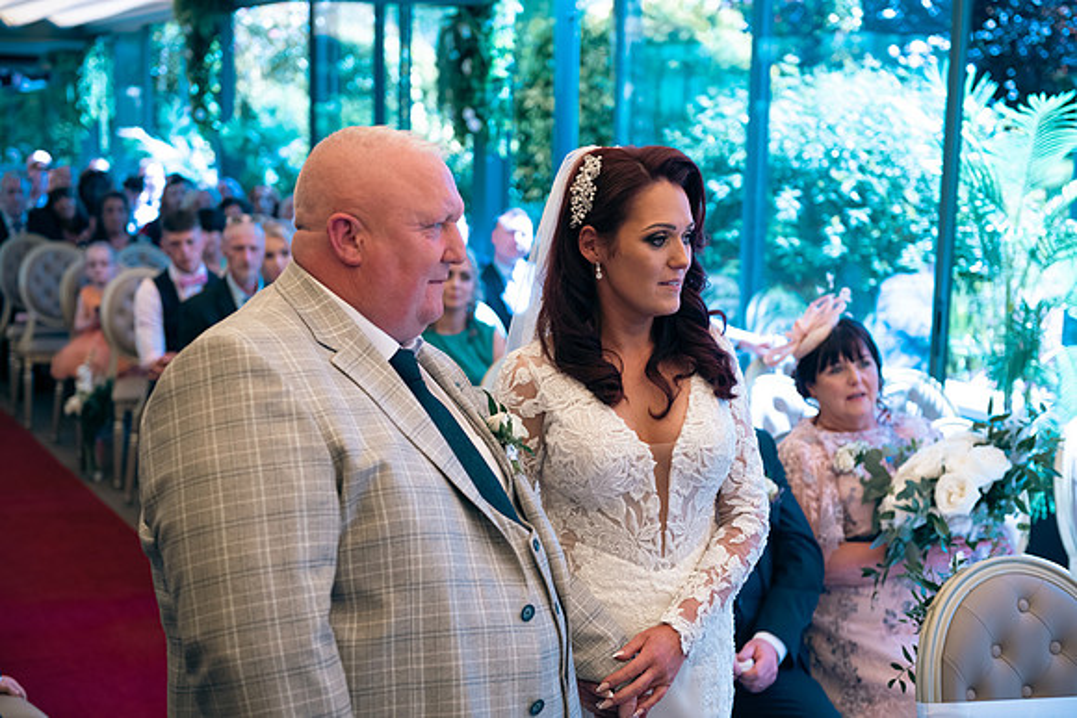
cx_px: 538
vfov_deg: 24.6
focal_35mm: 55
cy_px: 359
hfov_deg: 36.2
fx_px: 1646
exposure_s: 1/250
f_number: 3.5
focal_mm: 55
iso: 250
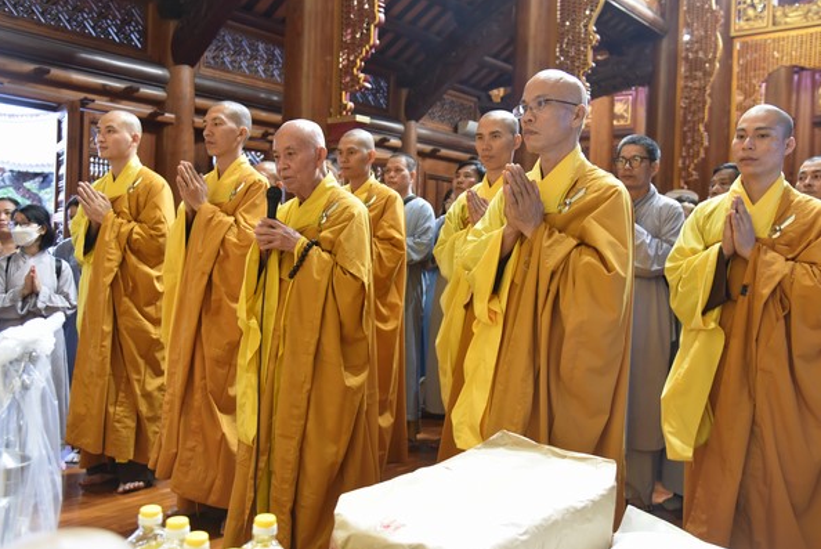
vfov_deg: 37.9
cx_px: 430
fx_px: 799
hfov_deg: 54.4
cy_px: 250
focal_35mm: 35
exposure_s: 1/60
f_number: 4
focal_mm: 32
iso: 2000
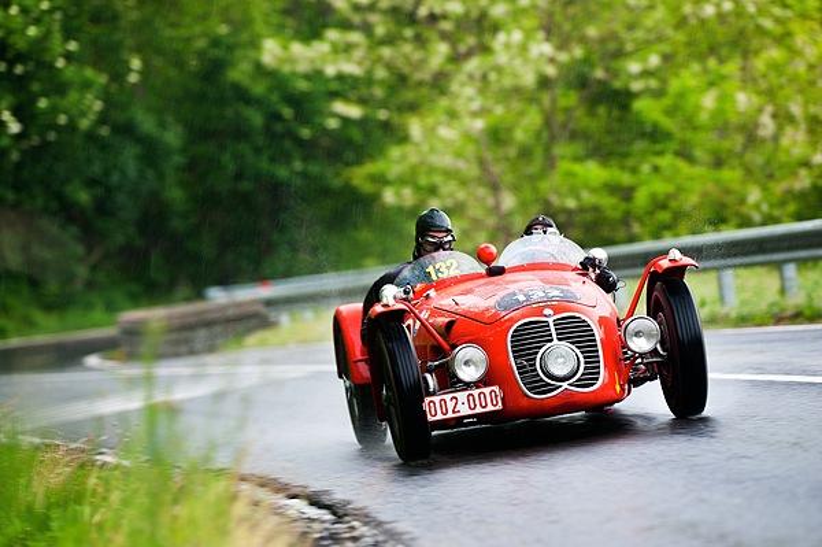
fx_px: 4563
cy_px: 274
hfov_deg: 10.3
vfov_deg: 6.9
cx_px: 411
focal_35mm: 200
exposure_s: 1/80
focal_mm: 200
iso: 500
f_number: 4
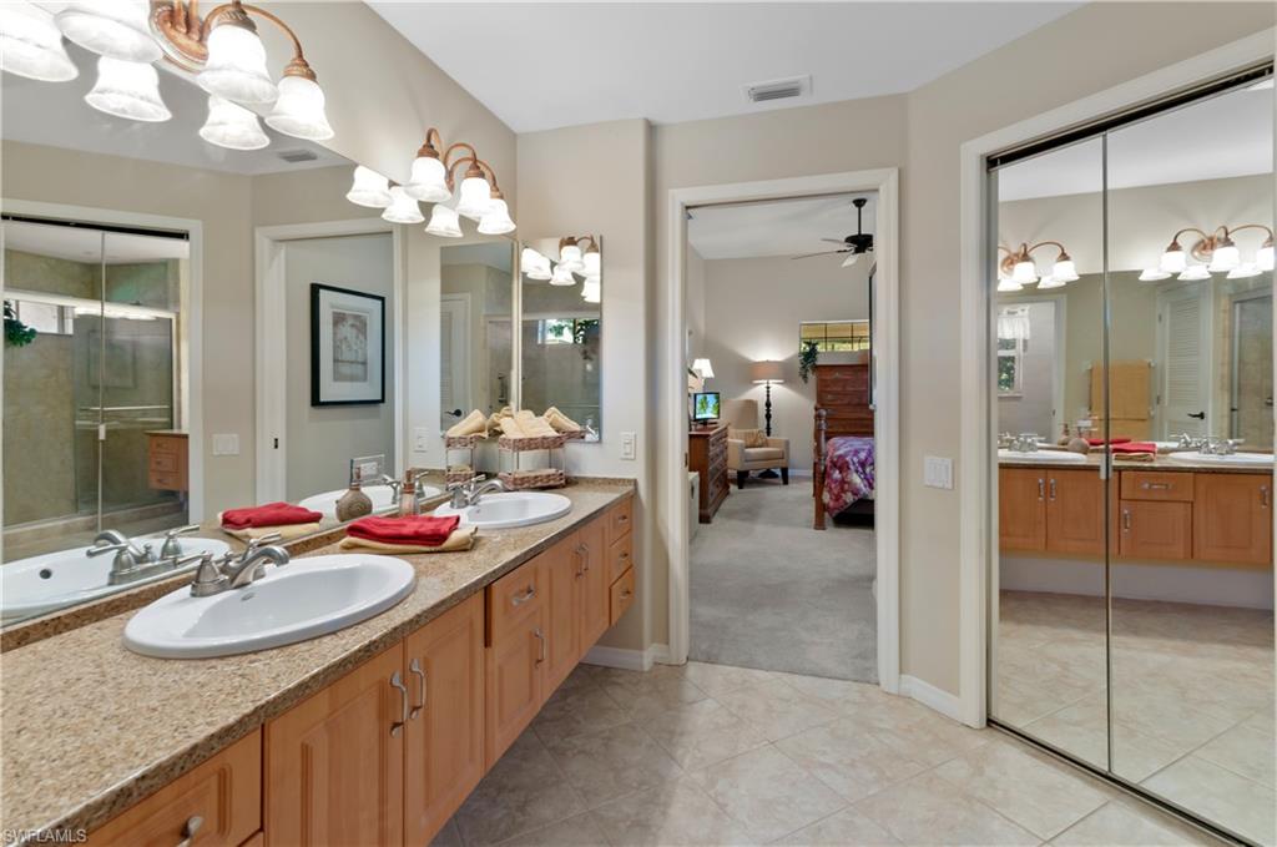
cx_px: 638
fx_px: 531
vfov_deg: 77.1
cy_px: 424
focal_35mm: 15
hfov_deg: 100.5
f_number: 8
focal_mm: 10
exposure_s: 1/1.25
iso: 200
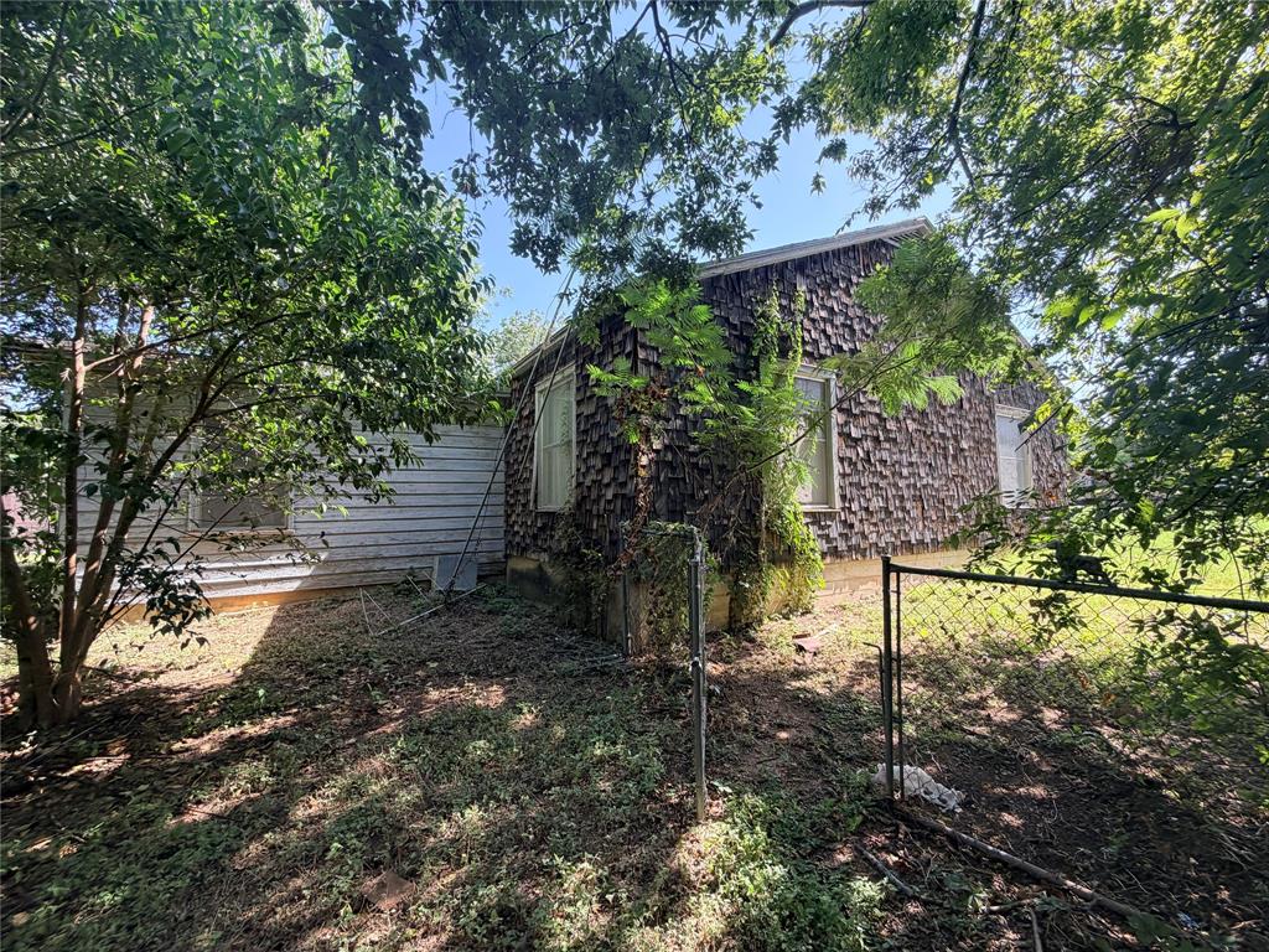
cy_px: 476
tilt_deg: +2.8
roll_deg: +0.8
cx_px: 634
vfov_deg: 85.7
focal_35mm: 14
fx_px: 513
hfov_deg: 102.1
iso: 50
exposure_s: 1/171
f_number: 2.2
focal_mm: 2.22
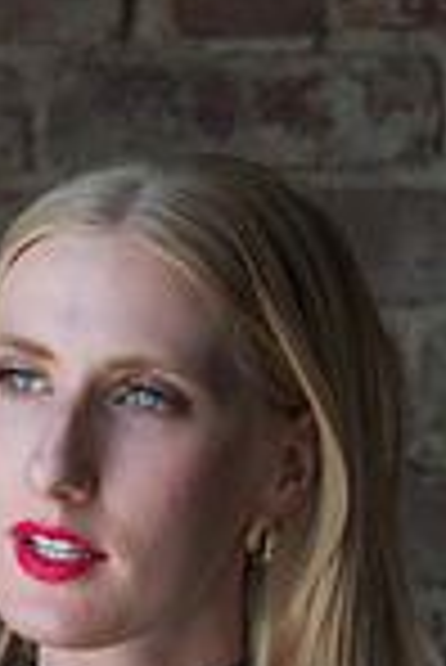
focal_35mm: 395
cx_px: 117
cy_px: 914
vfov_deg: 5.2
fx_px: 7323
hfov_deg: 3.5
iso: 160
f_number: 5
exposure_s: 1/100
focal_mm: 130
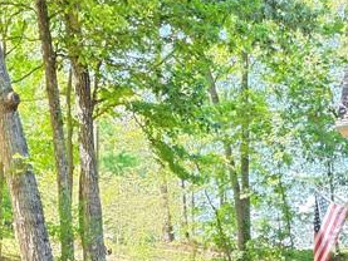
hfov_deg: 23.0
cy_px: 305
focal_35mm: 85
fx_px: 855
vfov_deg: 16.7
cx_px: 214
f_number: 1.7
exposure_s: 1/180
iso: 100
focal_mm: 6.25
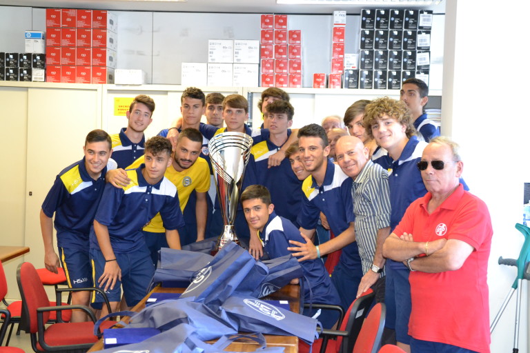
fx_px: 839
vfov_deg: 23.8
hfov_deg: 35.1
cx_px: 265
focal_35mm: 57
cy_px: 176
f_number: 4.5
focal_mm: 38
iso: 2800
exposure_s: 1/60
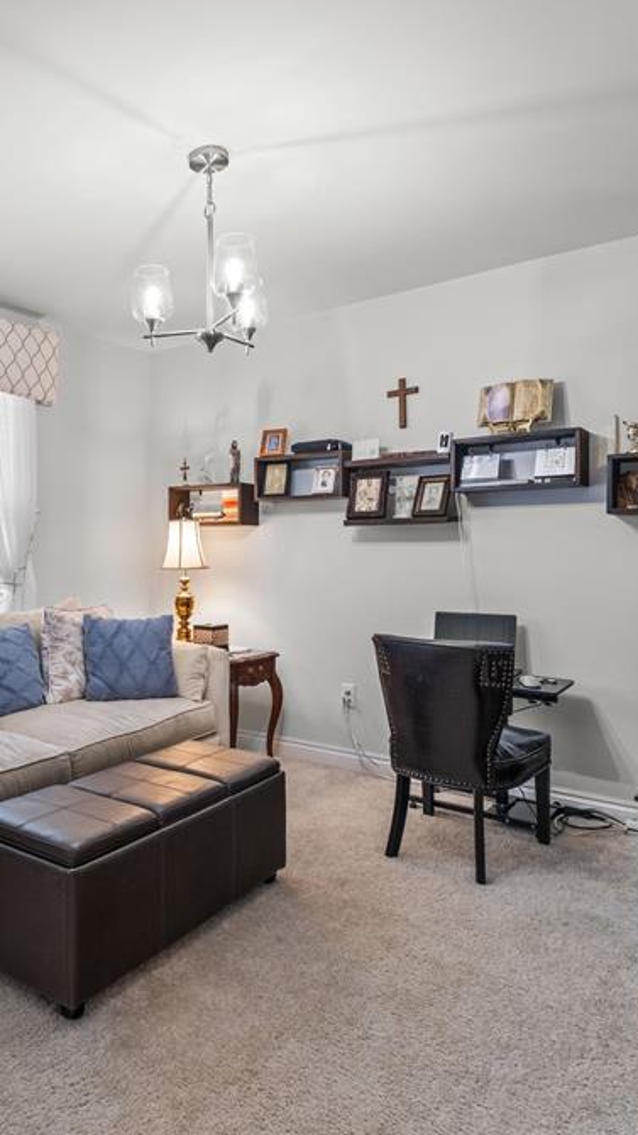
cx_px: 135
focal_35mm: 24
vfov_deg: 76.3
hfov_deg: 45.5
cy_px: 561
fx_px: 722
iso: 640
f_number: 6.4
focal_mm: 10
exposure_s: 1/2
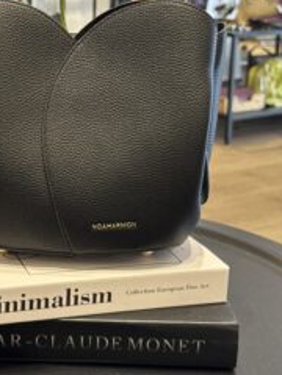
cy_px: 106
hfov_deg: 18.3
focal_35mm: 80
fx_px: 869
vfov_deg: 24.2
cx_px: 55
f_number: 1.78
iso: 200
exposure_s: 1/33
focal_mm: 6.76
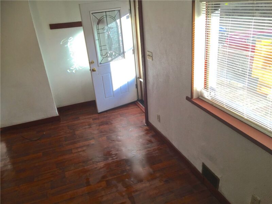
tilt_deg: -22.1
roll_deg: +3.9
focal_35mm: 29
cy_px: 102
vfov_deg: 48.2
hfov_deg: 61.7
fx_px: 228
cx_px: 136
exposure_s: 1/128
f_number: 2.2
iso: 32
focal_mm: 4.15
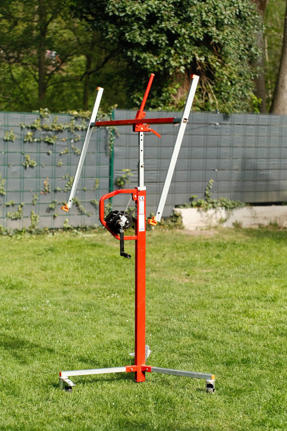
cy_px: 216
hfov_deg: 16.3
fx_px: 1005
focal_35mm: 84
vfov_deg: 24.2
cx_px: 144
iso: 800
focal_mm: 56
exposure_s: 1/4000
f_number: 2.8
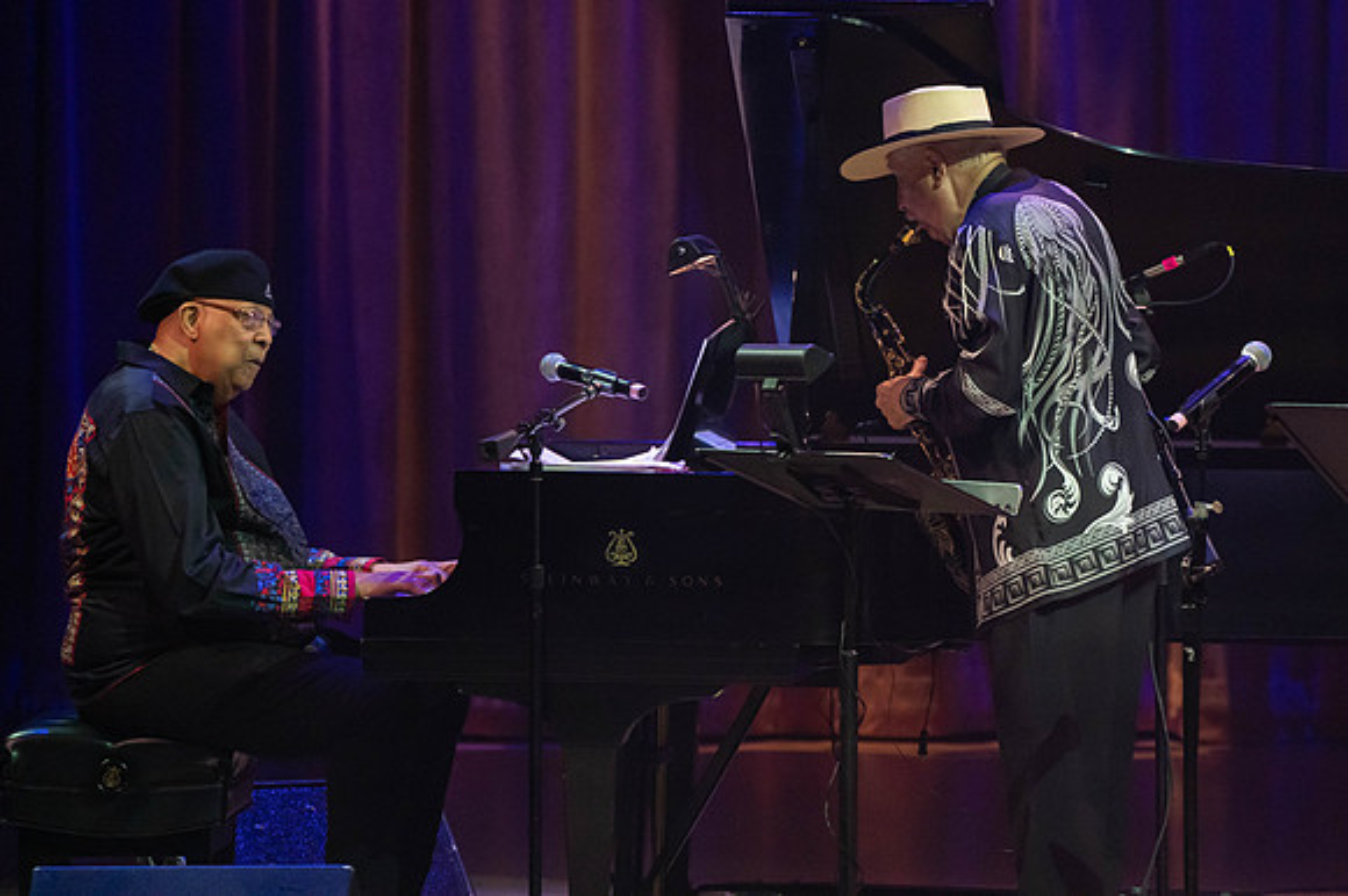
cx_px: 796
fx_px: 13003
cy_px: 366
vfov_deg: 4.0
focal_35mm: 347
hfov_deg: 5.9
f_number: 5.6
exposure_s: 1/320
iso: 3200
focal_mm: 294
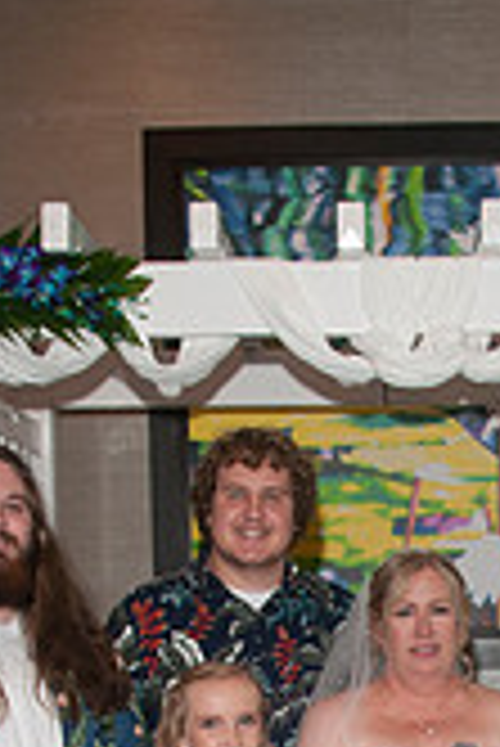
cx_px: 439
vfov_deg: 25.0
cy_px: 891
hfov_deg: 18.4
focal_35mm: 73
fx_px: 1518
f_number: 5.6
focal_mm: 18
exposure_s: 1/60
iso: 400
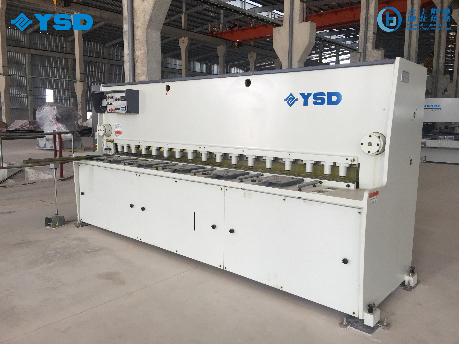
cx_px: 230
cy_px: 172
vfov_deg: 48.2
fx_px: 385
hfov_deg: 61.7
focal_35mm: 29
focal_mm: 4.15
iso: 40
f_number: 2.2
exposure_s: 1/100
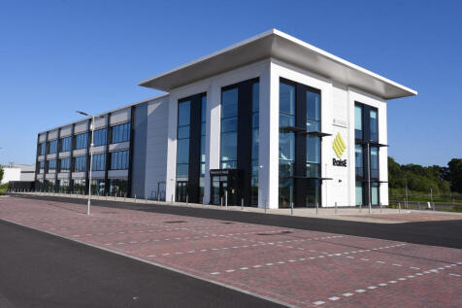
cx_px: 231
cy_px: 154
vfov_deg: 43.6
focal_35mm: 30
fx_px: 385
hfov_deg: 61.9
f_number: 11
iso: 200
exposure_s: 1/320
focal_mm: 30
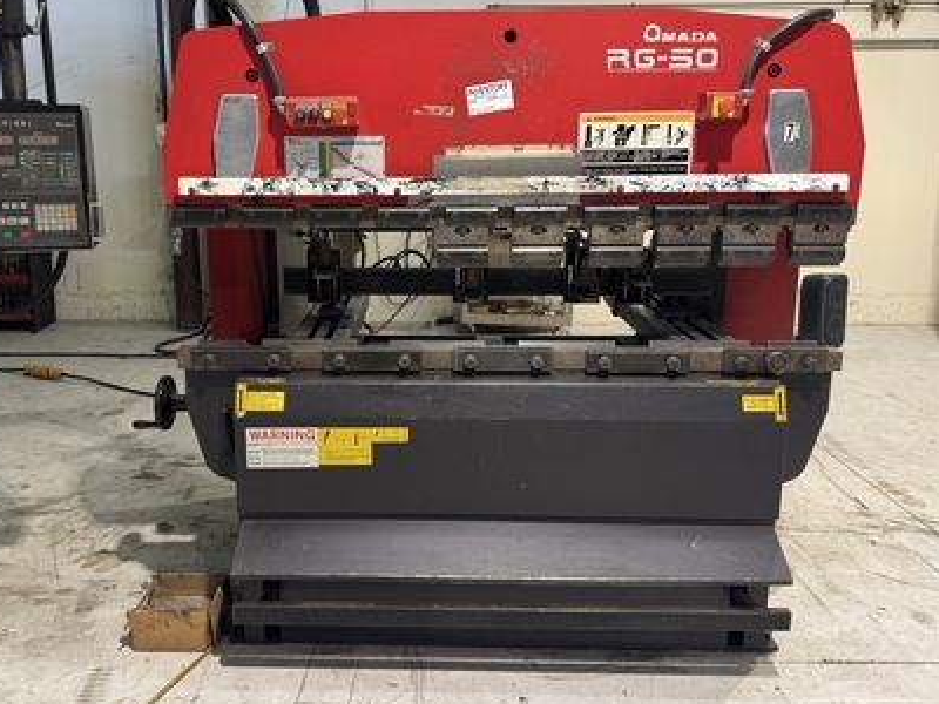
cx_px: 401
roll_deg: -0.2
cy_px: 311
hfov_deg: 59.7
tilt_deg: -12.4
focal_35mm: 30
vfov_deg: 46.7
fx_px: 814
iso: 125
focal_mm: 6.76
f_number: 1.78
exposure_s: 1/60
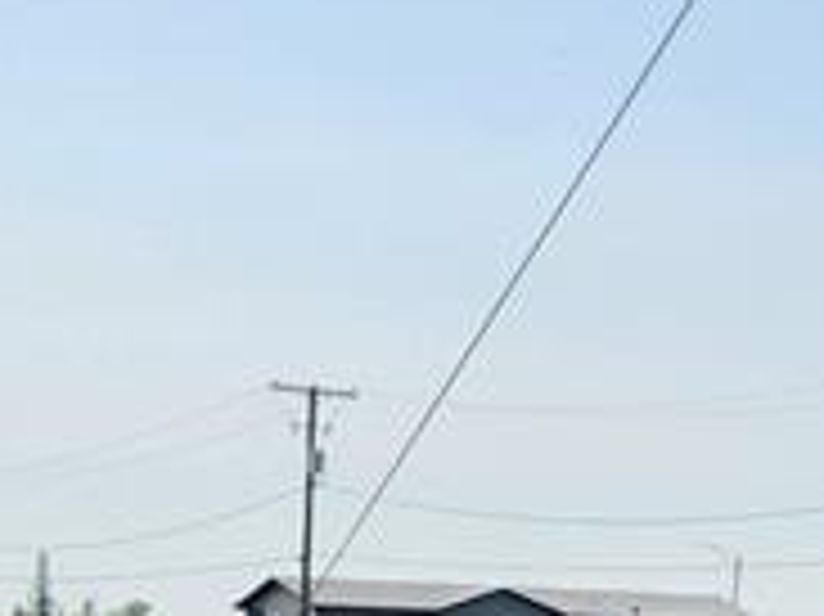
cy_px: 580
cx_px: 819
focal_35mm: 129
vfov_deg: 11.4
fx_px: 3069
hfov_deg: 15.0
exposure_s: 1/1047
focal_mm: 5.4
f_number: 1.8
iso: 20
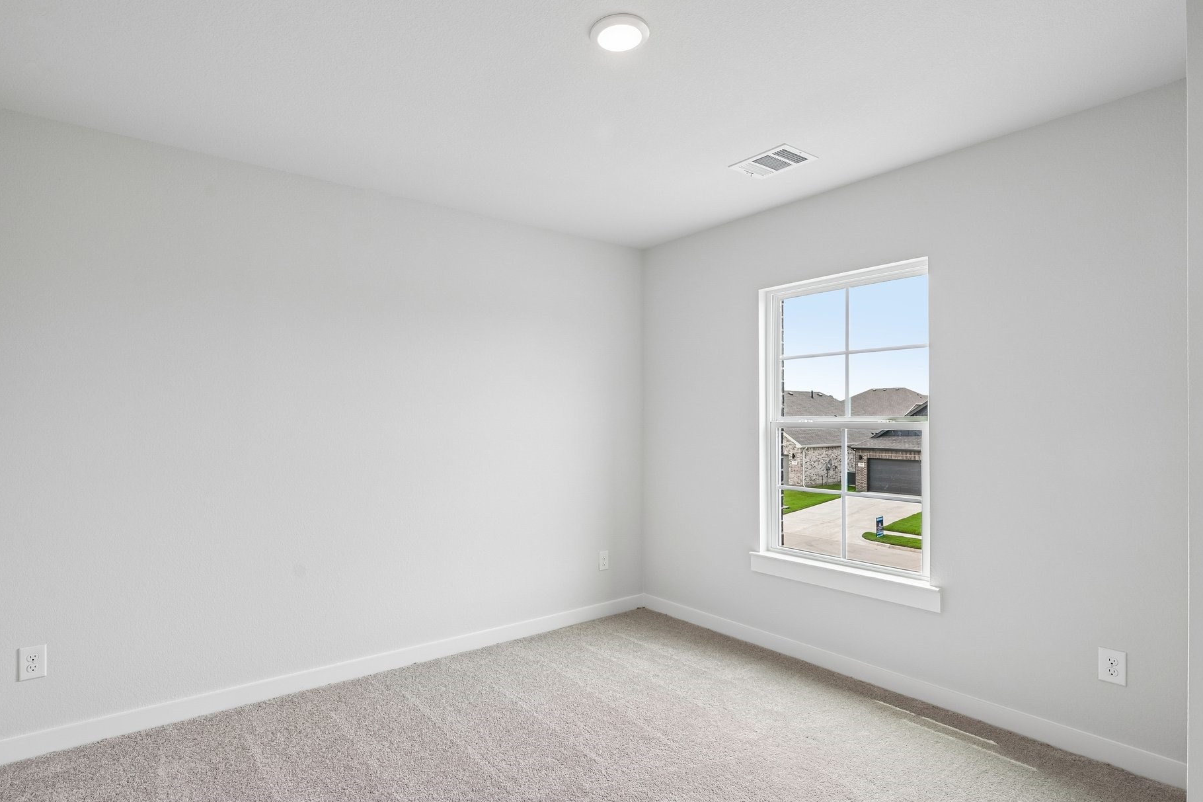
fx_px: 601
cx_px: 553
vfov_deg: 67.4
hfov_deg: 89.8
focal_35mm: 18
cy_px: 414
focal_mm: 16
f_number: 8
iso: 400
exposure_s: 1/160
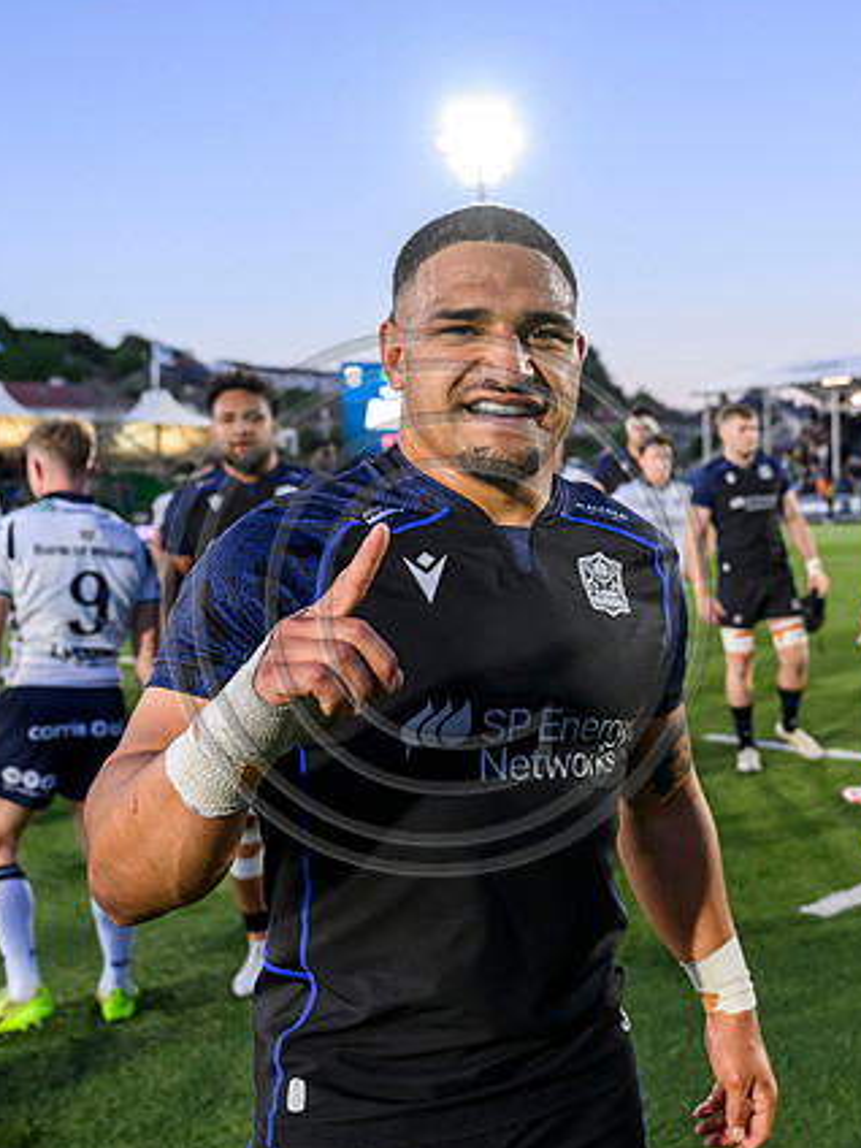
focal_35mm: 41
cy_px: 582
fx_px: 1360
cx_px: 637
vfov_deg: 45.8
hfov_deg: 34.5
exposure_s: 1/1600
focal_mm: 26
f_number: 3.5
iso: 3200
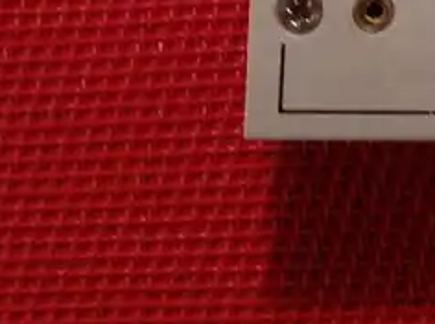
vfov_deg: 9.4
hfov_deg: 12.6
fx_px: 1856
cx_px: 669
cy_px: -300
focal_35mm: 148
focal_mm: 4.28
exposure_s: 1/15
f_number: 2.4
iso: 100
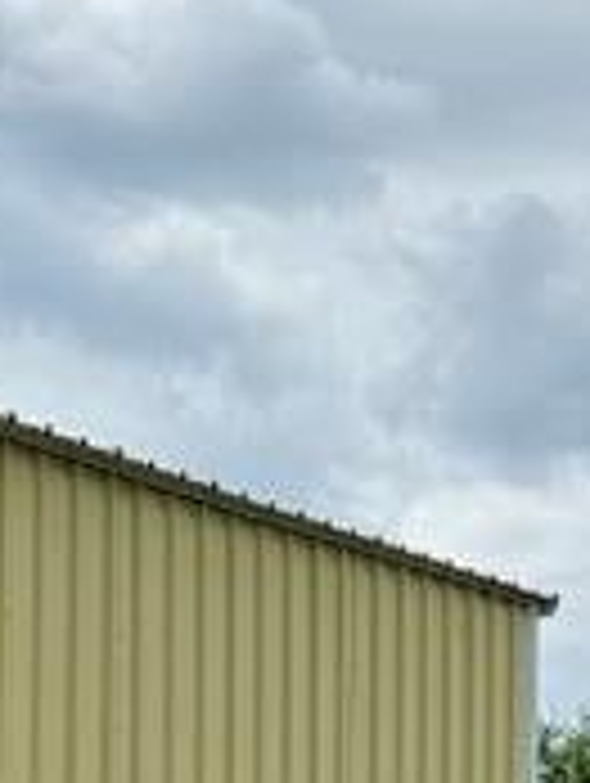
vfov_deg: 13.2
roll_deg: -0.1
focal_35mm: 141
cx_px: -968
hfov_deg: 9.1
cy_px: 1166
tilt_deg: -1.1
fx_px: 3196
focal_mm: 6.76
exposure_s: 1/5319
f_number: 1.78
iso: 80
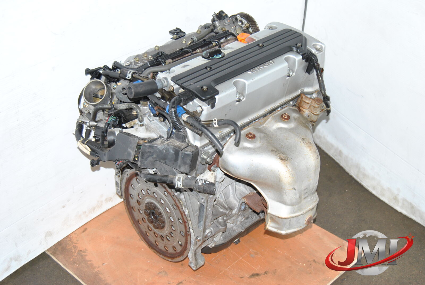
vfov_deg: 23.8
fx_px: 674
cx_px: 212
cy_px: 142
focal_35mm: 57
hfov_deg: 35.0
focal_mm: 38
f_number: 5.6
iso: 400
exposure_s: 1/200
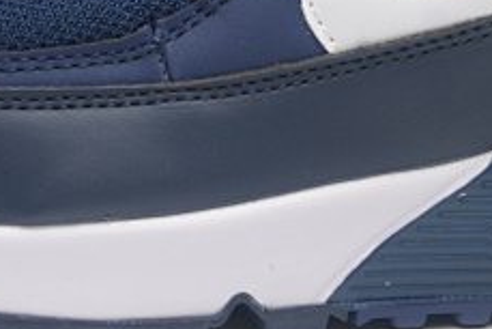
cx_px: 211
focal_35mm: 157
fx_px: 2147
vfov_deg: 8.5
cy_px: -185
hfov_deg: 13.1
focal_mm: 30
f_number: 8
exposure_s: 1/125
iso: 100
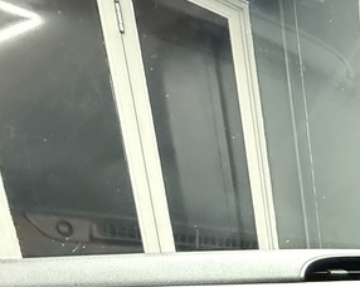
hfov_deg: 26.7
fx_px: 521
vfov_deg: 24.1
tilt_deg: -14.9
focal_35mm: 49
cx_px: 545
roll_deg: +1.2
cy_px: 432
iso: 1000
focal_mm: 2.22
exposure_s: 1/33
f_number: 2.2
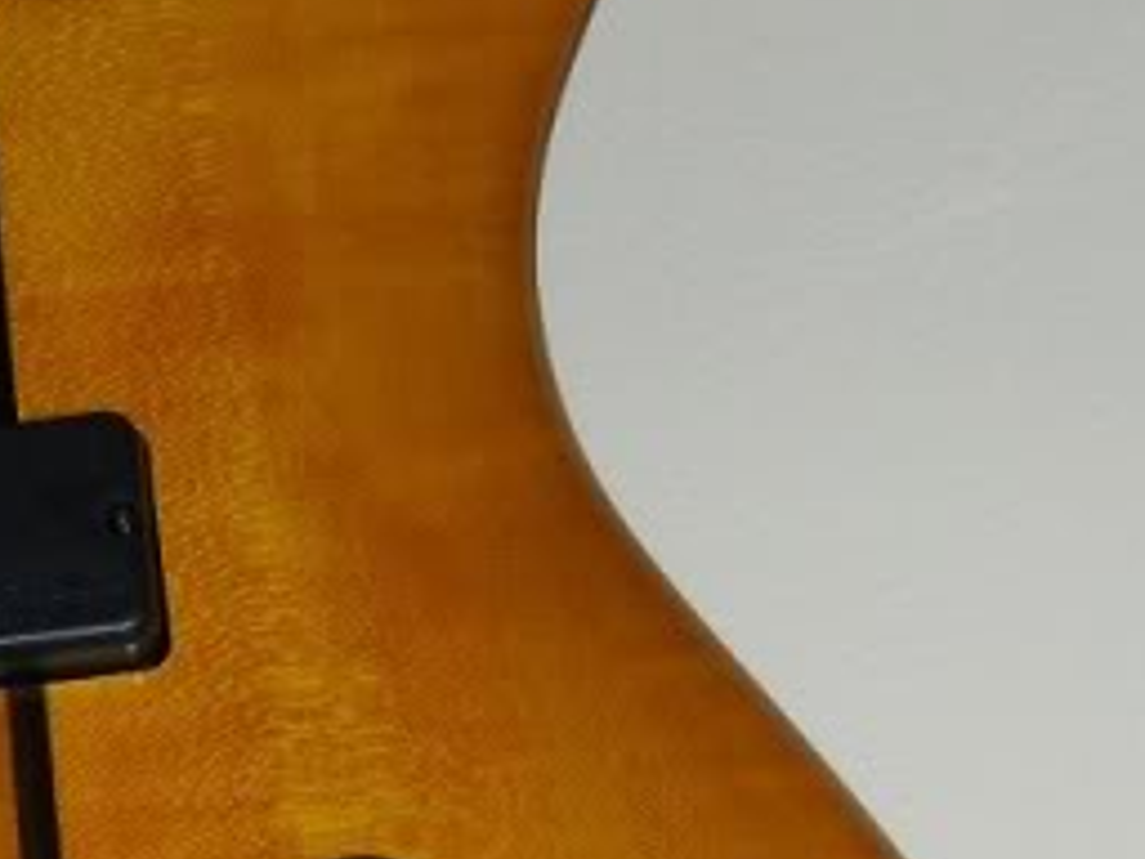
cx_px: -483
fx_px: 5689
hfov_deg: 11.1
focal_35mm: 172
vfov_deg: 8.6
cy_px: 787
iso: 100
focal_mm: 9.4
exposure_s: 1/60
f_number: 3
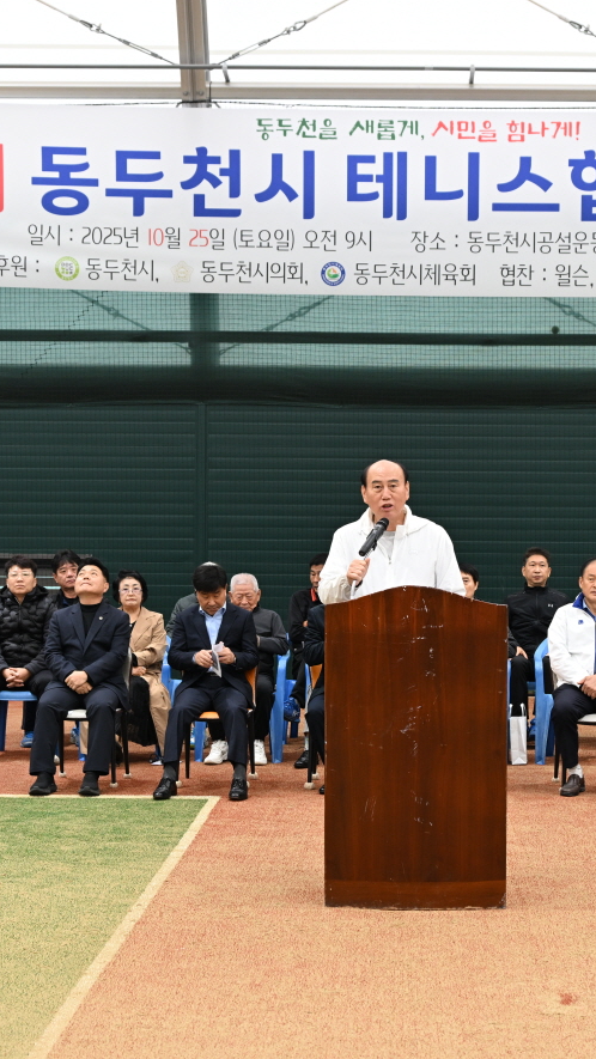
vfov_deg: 29.7
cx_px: 408
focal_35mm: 71
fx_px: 1994
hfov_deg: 16.9
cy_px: 572
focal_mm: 40
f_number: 5
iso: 800
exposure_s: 1/100
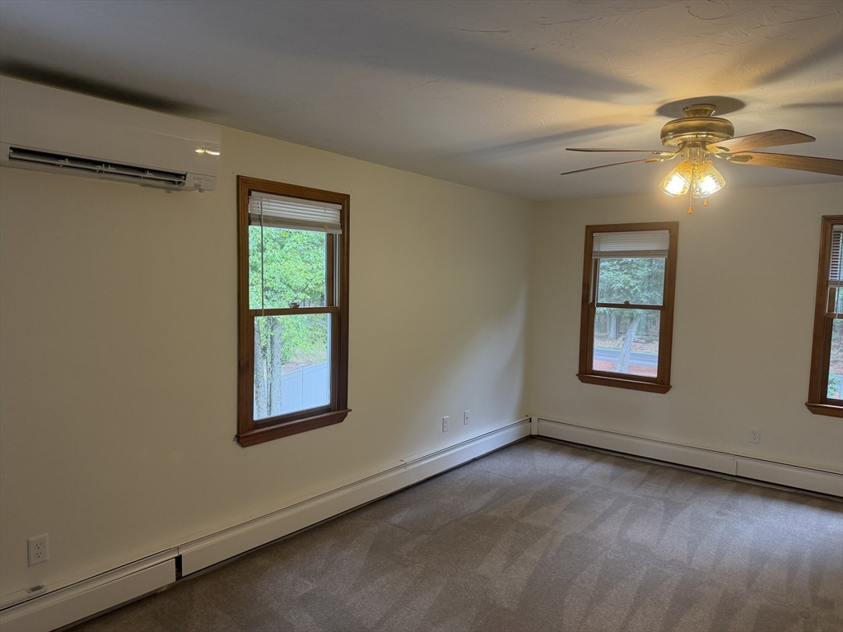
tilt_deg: -3.3
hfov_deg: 71.6
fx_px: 584
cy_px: 316
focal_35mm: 24
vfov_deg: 56.8
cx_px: 422
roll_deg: -1.7
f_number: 1.78
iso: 200
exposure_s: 1/188
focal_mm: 6.76
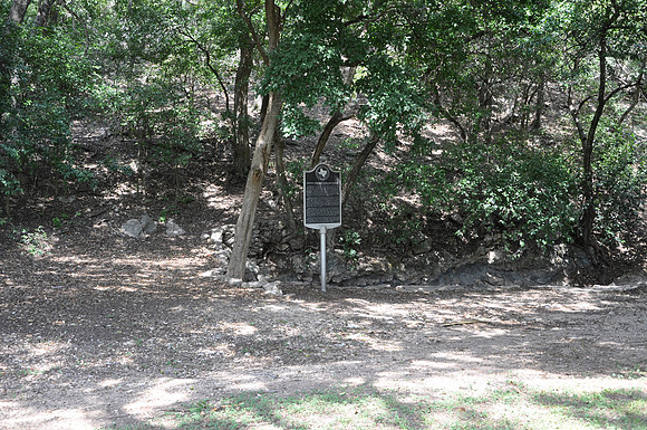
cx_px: 324
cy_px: 215
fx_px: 808
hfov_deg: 43.7
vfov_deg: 29.8
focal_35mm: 45
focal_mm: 30
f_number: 5.6
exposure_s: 1/30
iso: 220
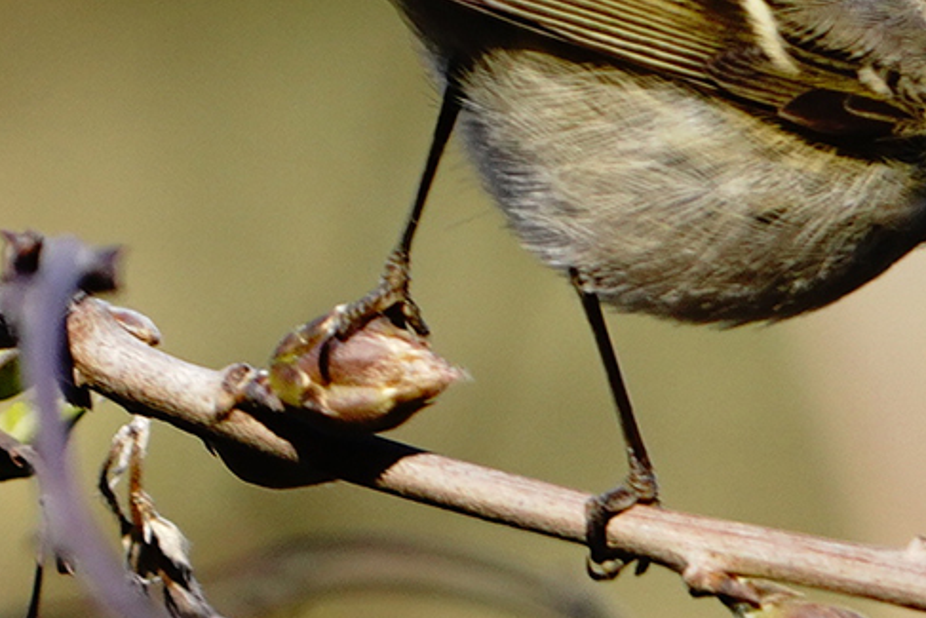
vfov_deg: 1.3
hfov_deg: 1.9
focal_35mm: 1087
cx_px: 951
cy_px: 0
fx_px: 27967
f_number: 6.3
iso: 250
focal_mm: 441
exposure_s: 1/250
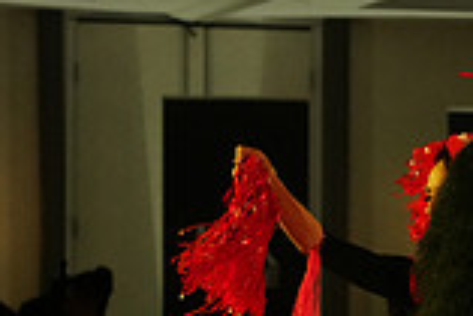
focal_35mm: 325
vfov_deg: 4.2
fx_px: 4274
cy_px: 423
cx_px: 678
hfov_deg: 6.3
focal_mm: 88
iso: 4000
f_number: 4.5
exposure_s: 1/400
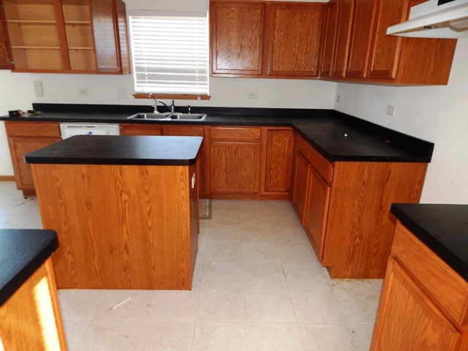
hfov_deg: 76.4
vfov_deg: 61.1
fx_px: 297
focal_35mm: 22
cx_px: 234
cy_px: 176
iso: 200
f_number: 3
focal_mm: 4
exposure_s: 1/30
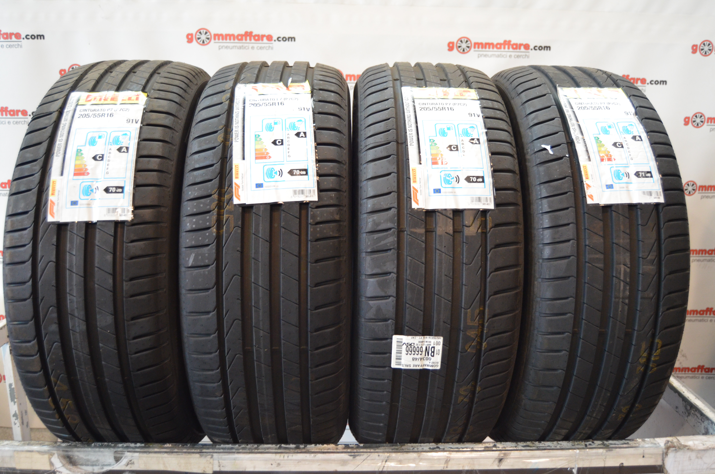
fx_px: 595
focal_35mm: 30
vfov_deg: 43.4
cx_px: 358
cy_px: 237
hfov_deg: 62.0
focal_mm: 20
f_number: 3.5
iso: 1600
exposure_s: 1/30
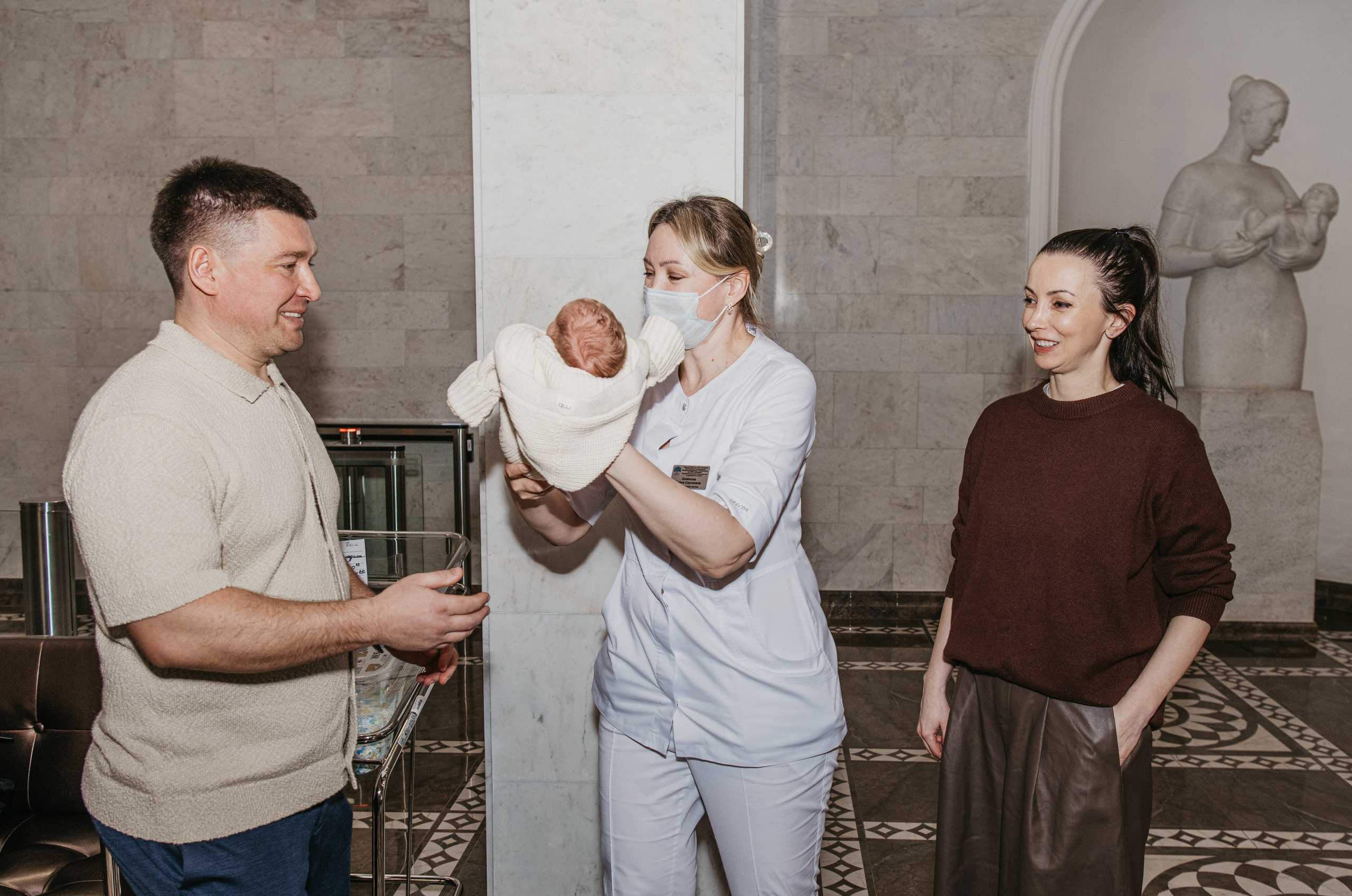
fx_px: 1233
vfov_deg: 39.9
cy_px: 462
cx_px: 710
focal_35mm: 33
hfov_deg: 57.4
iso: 500
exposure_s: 1/160
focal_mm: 27
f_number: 4.5
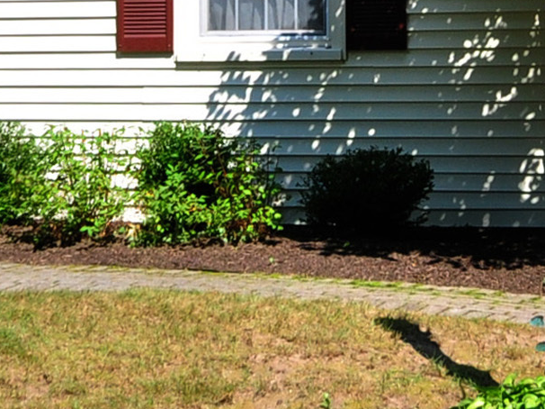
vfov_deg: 10.5
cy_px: -104
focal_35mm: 138
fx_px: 2172
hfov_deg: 14.3
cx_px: 349
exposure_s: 1/250
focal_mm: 20
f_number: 8
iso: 250
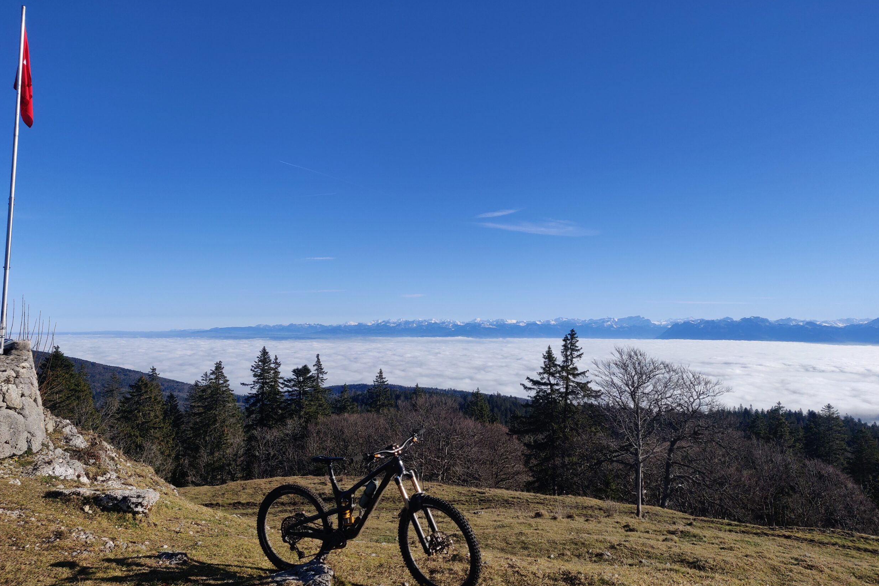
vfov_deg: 47.9
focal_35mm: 27
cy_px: 287
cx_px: 442
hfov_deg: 67.4
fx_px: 659
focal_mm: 4.25
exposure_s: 1/1957
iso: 100
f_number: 1.7
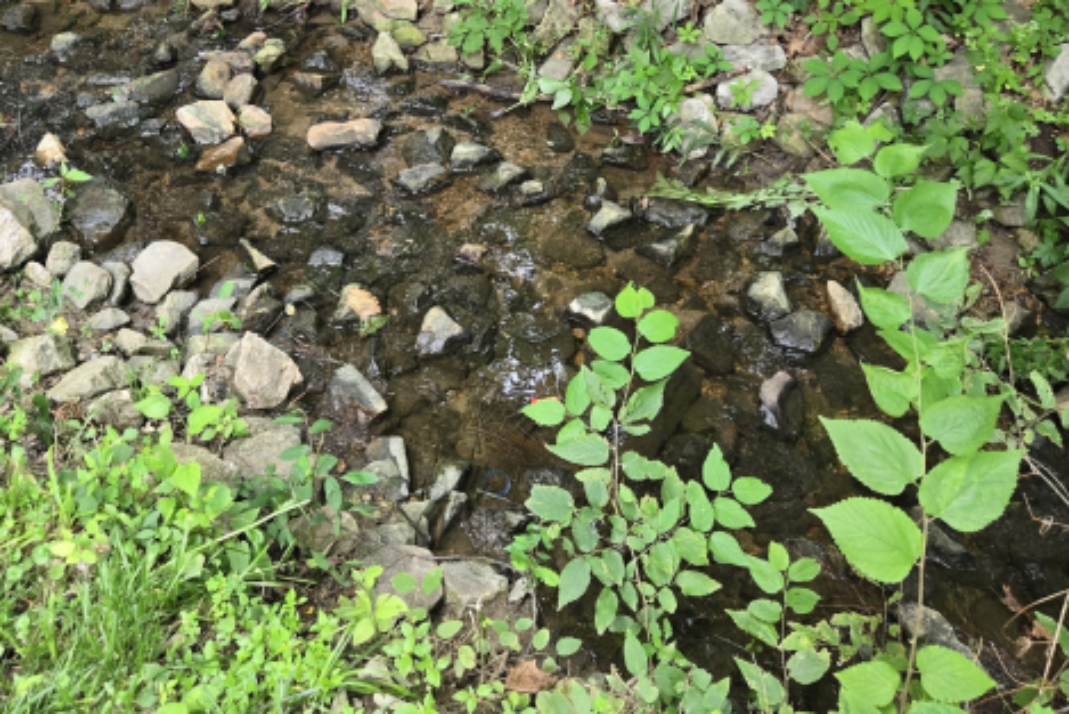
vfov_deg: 37.9
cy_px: 179
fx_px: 1010
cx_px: 527
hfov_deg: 55.8
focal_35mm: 34
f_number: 1.8
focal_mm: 5.4
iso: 100
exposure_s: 1/180
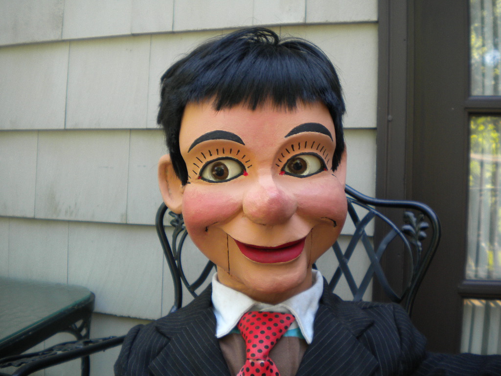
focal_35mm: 35
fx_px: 507
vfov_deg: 40.7
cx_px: 250
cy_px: 188
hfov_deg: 52.6
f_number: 3.1
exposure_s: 1/63.5
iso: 107
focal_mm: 6.3
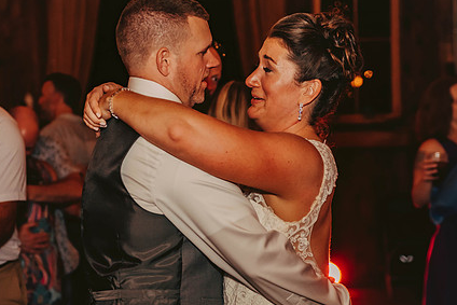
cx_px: 184
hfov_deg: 24.7
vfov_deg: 16.7
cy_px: 152
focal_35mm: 82
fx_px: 1041
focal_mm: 60
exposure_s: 1/160
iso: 1000
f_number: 2.8
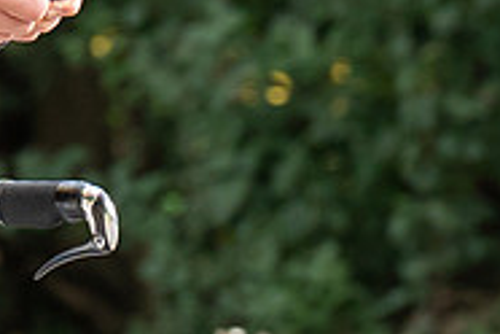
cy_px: 36
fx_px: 15346
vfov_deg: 1.2
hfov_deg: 1.9
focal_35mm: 1105
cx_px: -131
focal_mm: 116
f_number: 4
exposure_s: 1/1000
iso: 400
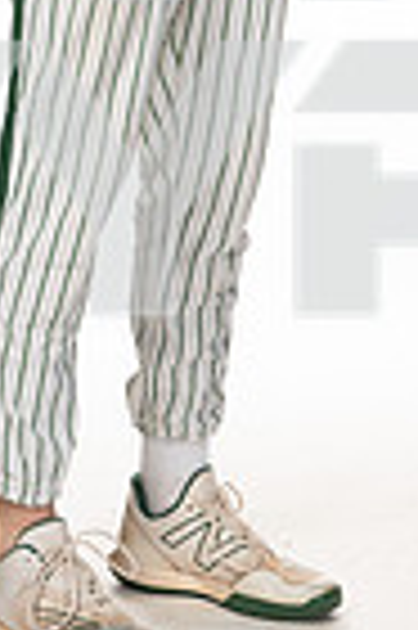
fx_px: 3265
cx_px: 252
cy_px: -135
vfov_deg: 10.8
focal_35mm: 187
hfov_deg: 7.3
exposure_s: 1/250
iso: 400
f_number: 6.3
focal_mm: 58
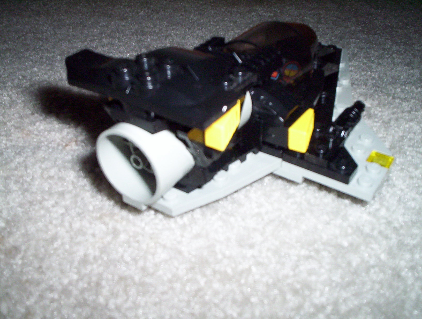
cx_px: 211
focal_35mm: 38
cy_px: 160
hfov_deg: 48.9
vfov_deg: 37.9
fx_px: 464
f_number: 4.5
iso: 140
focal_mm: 4.99
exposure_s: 1/60
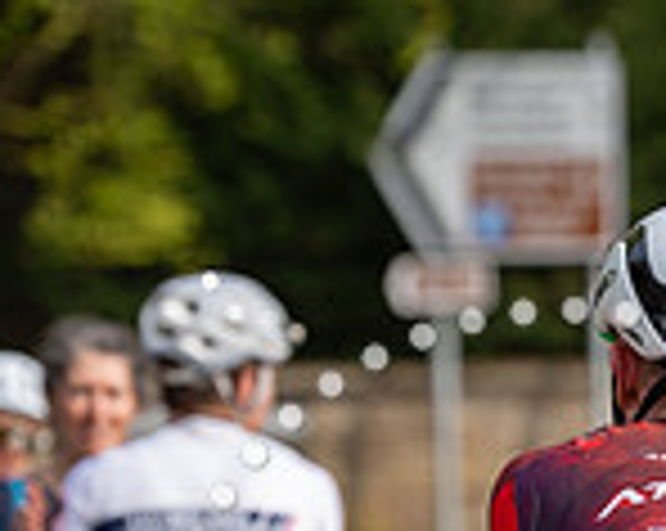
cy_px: 338
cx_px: 652
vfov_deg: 3.9
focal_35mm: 394
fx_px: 7756
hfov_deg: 4.9
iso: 200
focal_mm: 138
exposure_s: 1/1000
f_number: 4
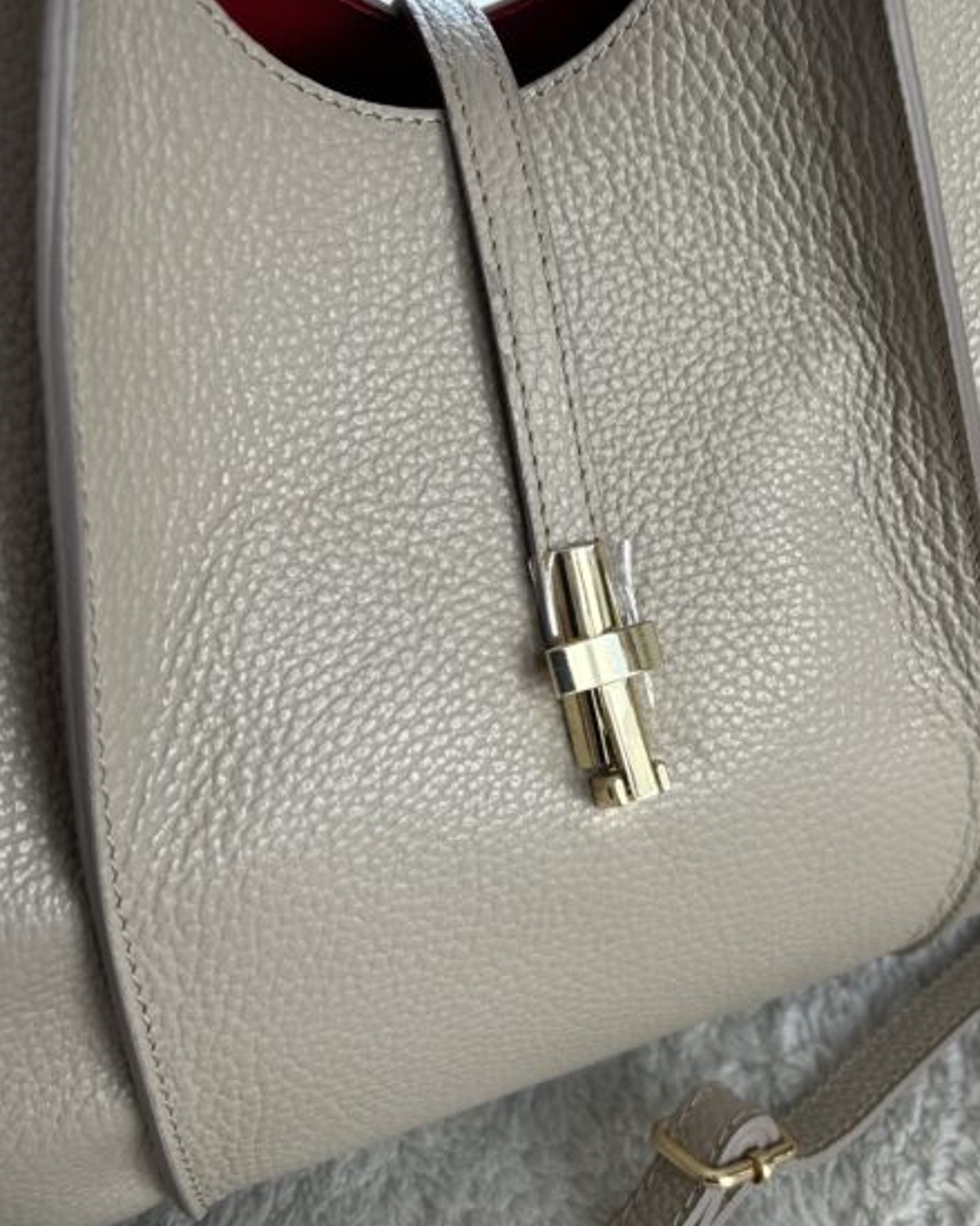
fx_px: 1342
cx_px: 632
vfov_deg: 48.8
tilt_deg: -30.4
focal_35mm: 37
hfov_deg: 39.8
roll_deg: -3.3
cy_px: 494
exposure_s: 1/166
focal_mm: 5.7
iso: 50
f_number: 1.5
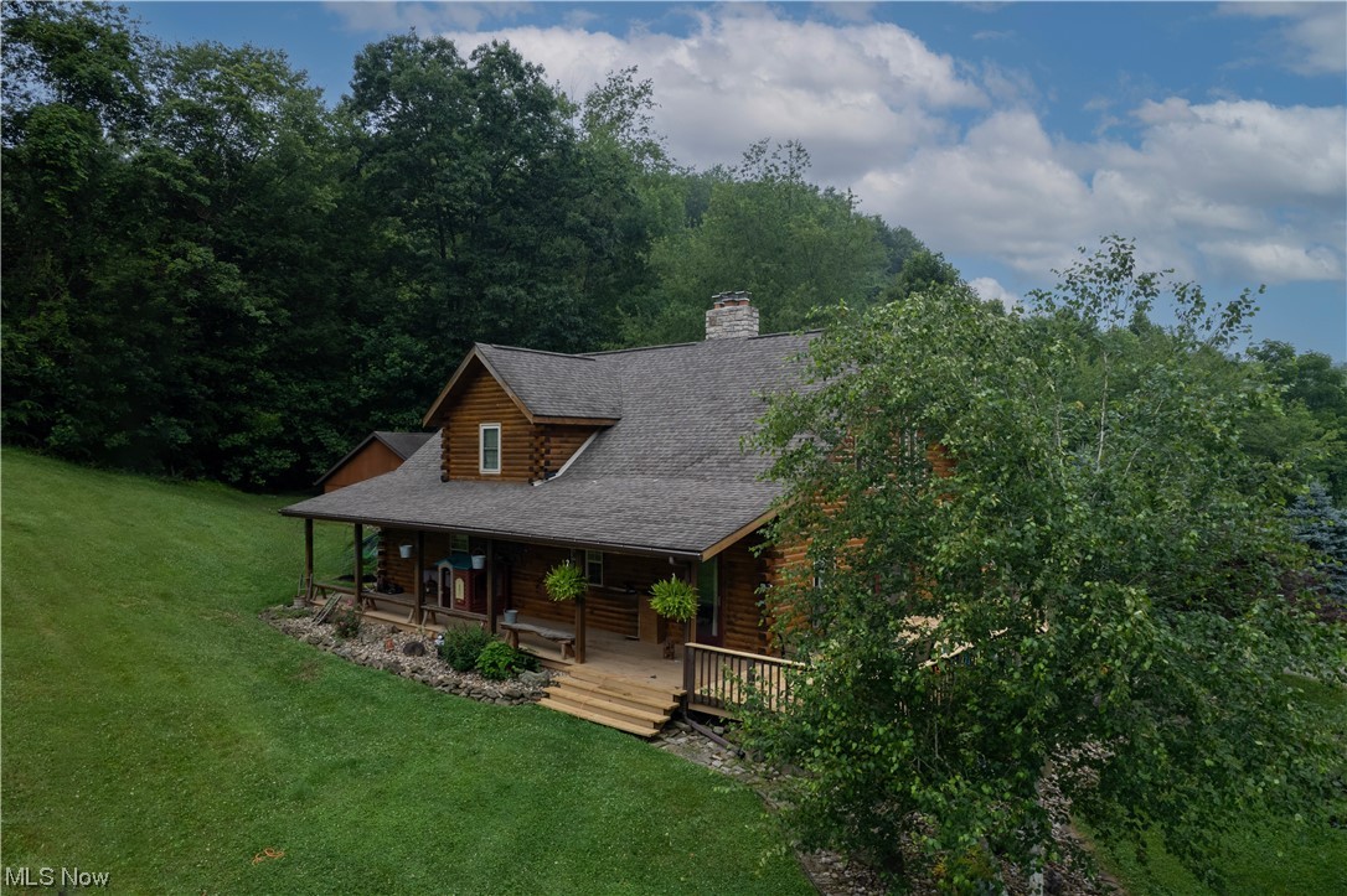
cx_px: 674
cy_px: 448
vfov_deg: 57.2
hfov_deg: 78.6
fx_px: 823
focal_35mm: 22
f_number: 2.8
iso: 100
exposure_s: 1/160
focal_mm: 8.38
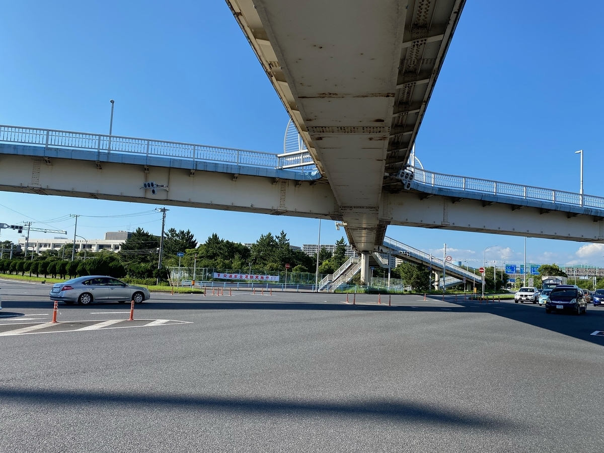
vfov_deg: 53.1
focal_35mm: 26
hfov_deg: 67.3
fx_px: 454
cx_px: 302
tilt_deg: +6.2
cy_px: 226
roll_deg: -3.0
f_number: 1.8
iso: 32
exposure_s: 1/2141
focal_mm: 4.25
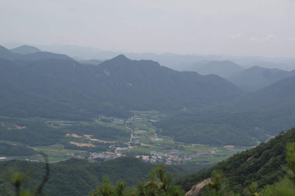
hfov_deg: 22.1
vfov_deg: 14.8
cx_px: 166
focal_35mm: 92
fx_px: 753
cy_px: 91
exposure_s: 1/640
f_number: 6.3
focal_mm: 50
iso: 100
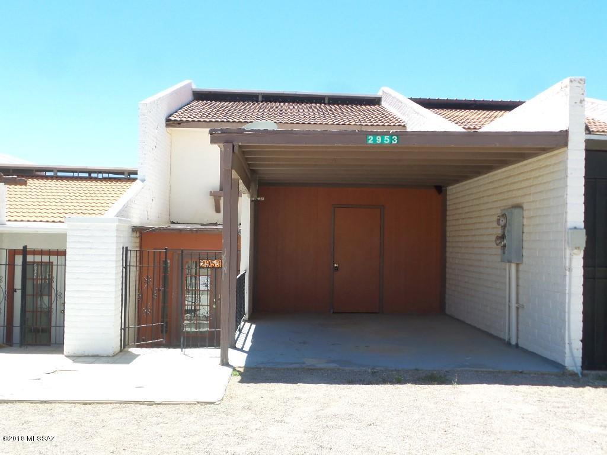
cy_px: 228
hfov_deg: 54.0
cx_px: 304
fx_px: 596
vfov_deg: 41.8
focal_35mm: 34
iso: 100
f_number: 3.8
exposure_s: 1/500
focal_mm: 6.2
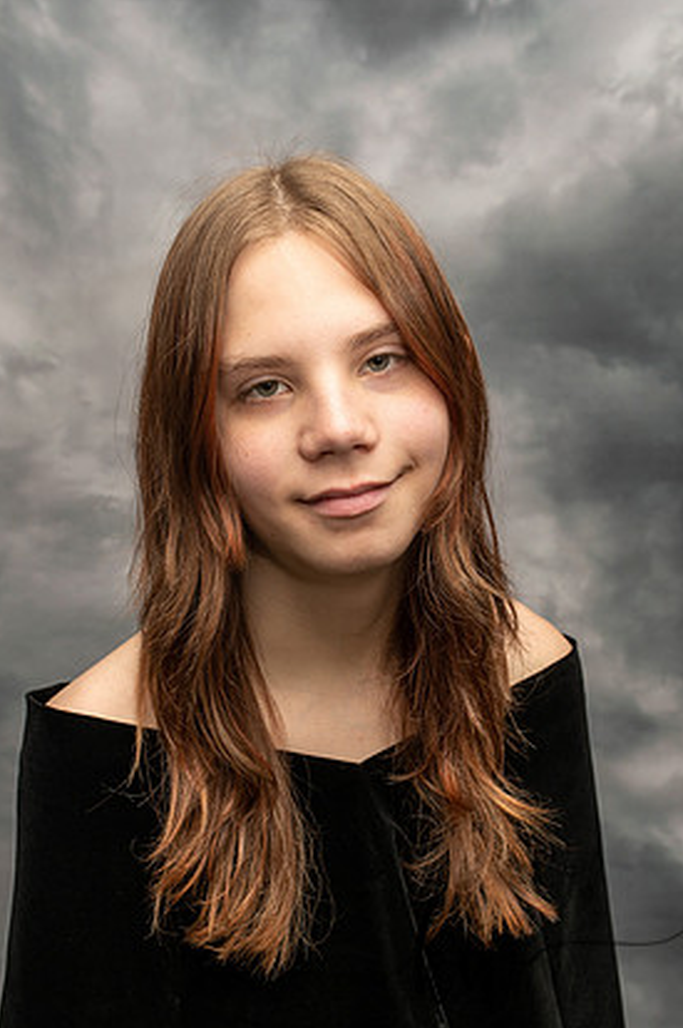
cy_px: 556
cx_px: 324
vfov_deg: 50.7
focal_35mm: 38
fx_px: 1084
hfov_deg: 35.0
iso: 500
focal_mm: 35
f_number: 8
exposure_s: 1/200
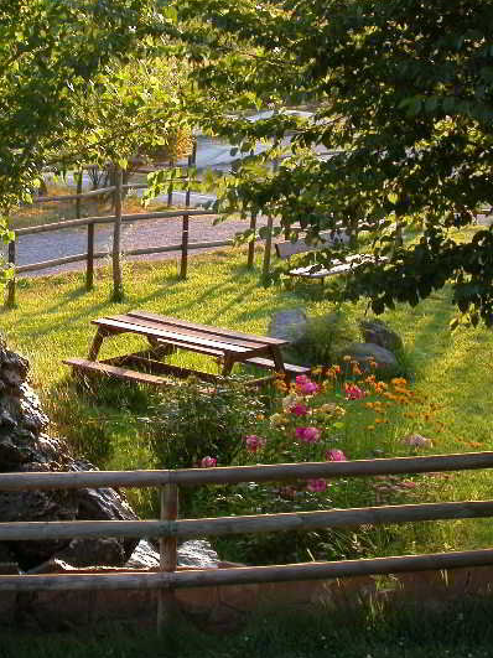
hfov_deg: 12.4
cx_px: 78
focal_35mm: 119
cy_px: 309
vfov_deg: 16.6
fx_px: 2261
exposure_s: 1/68.3
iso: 100
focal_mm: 16.4
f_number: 5
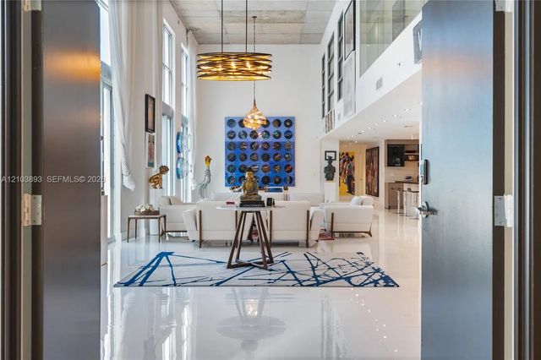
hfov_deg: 54.5
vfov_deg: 37.8
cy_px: 180
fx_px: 526
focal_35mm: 35
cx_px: 270
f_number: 9
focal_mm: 35
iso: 800
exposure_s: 1/8
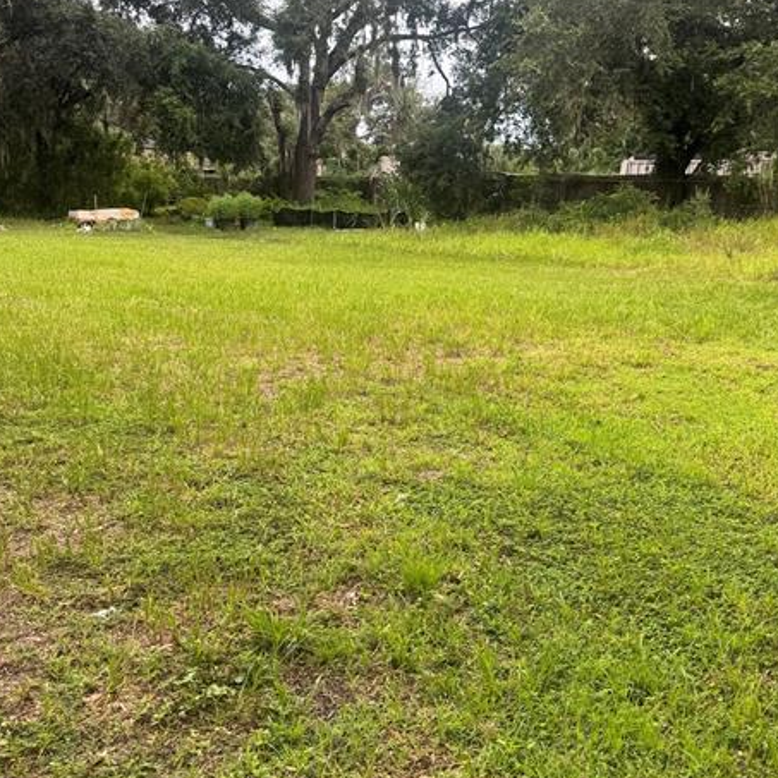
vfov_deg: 45.9
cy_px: 337
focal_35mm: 36
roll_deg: +0.7
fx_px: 915
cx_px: 416
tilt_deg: -8.3
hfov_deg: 46.0
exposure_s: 1/730
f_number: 1.78
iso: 80
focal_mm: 6.76
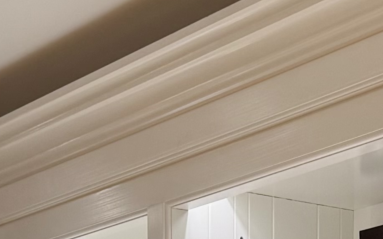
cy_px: 706
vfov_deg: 7.4
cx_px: 386
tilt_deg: -5.4
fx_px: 1649
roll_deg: +0.2
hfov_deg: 13.1
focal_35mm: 158
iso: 50
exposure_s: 1/100
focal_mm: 6.76
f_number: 1.78
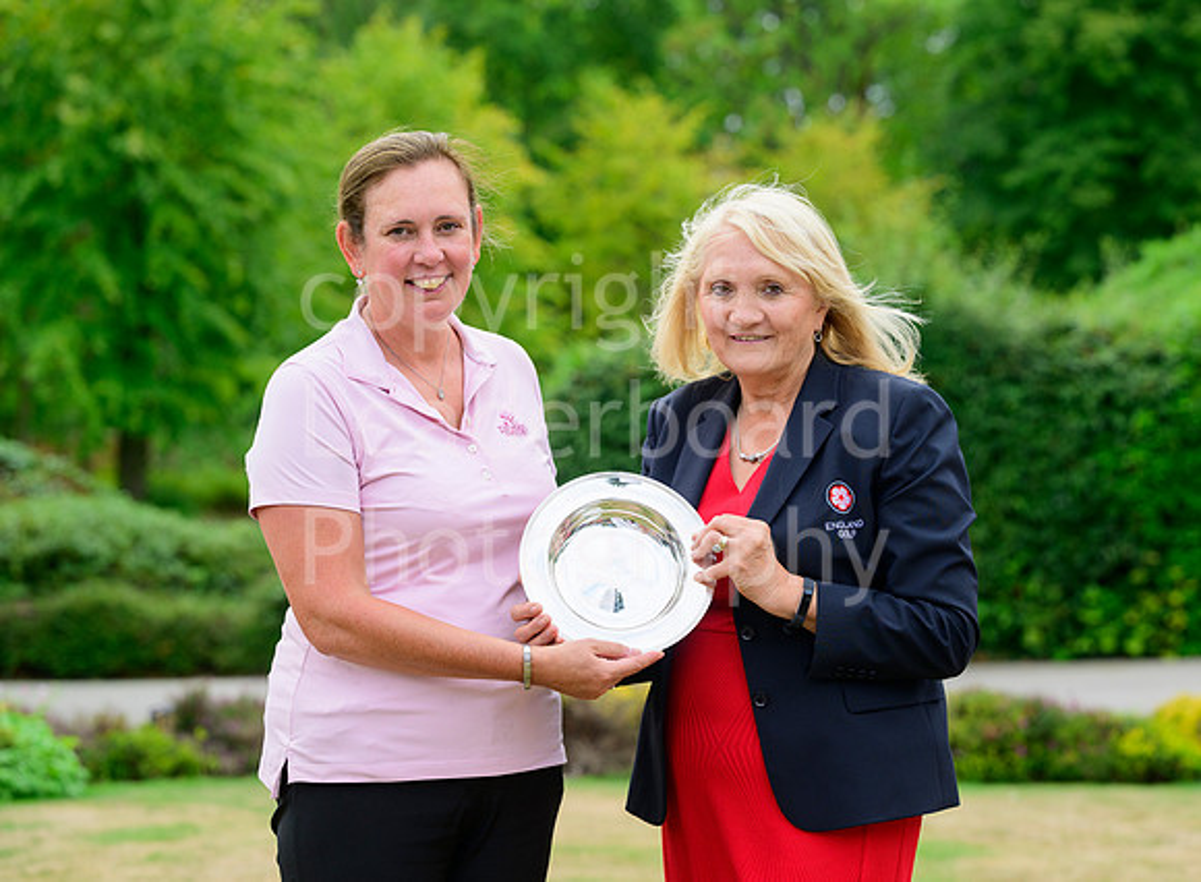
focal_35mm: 103
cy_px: 461
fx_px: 3534
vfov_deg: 14.2
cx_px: 692
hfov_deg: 19.3
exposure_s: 1/500
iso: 200
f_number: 4
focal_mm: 92
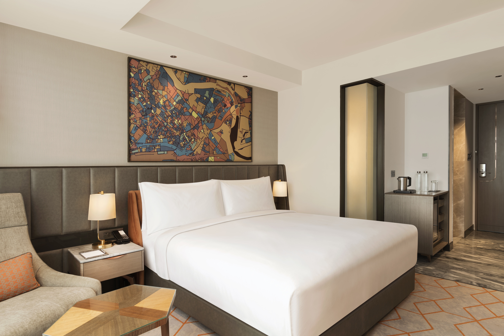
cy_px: 168
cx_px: 252
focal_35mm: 20
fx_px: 280
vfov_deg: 61.9
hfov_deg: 84.0
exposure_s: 2.5
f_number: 13
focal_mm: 20
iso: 100
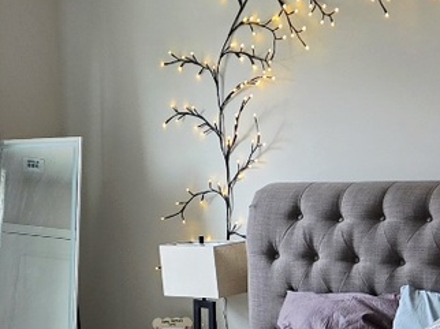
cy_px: 225
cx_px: 44
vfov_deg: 14.3
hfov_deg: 18.8
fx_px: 1308
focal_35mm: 103
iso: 40
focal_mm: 5.4
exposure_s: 1/120
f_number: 1.8
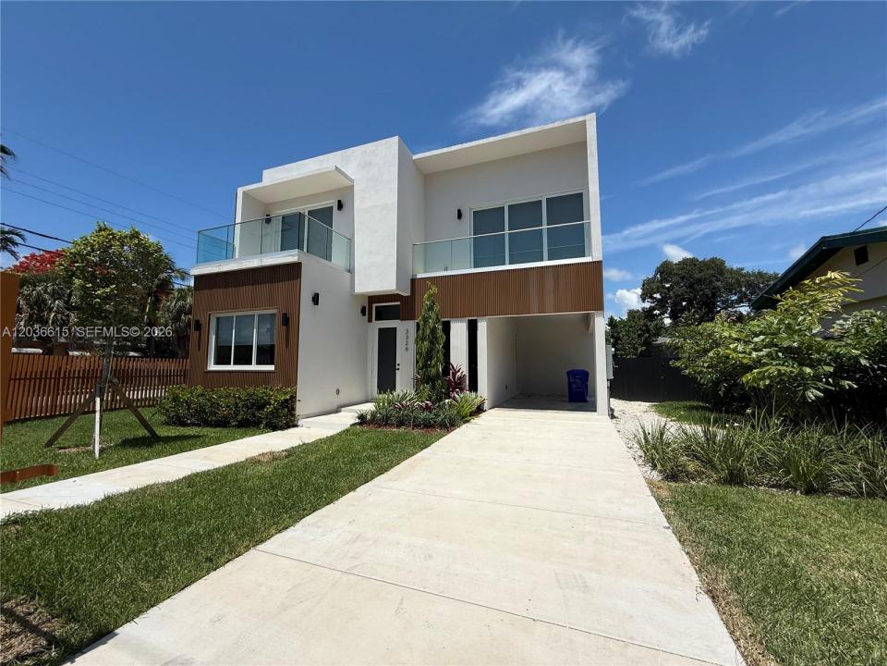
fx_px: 359
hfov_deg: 102.1
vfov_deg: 85.7
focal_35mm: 14
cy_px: 333
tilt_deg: +6.2
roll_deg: +0.1
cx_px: 444
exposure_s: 1/3891
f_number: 2.2
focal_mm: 2.22
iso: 50
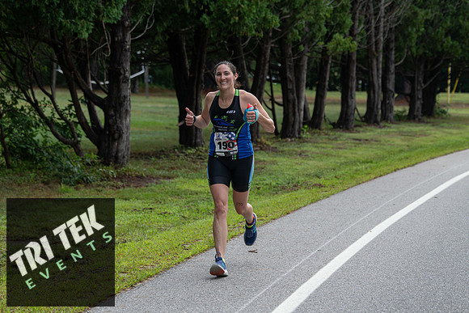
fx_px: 1433
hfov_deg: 18.6
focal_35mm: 110
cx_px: 234
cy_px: 156
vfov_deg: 12.5
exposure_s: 1/250
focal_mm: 110
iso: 200
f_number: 5
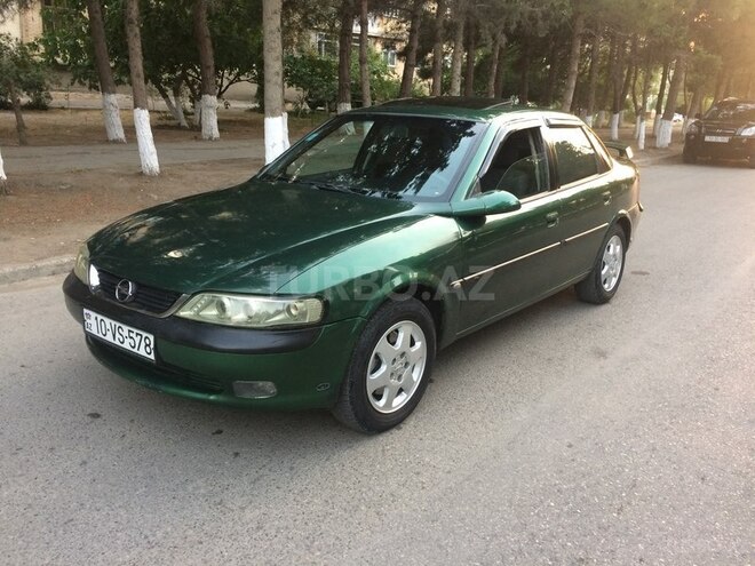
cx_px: 378
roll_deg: -3.5
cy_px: 283
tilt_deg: -17.1
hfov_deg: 61.7
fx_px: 633
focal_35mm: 29
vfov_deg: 48.2
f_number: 2.2
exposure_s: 1/33
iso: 64
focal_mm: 4.15
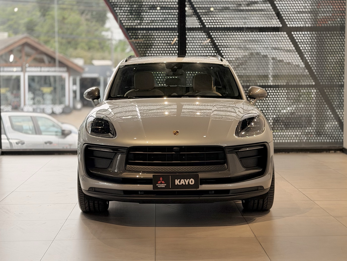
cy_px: 130
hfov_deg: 39.7
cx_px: 174
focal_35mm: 48
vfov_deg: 30.3
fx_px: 481
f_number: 1.78
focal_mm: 6.76
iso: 80
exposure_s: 1/60
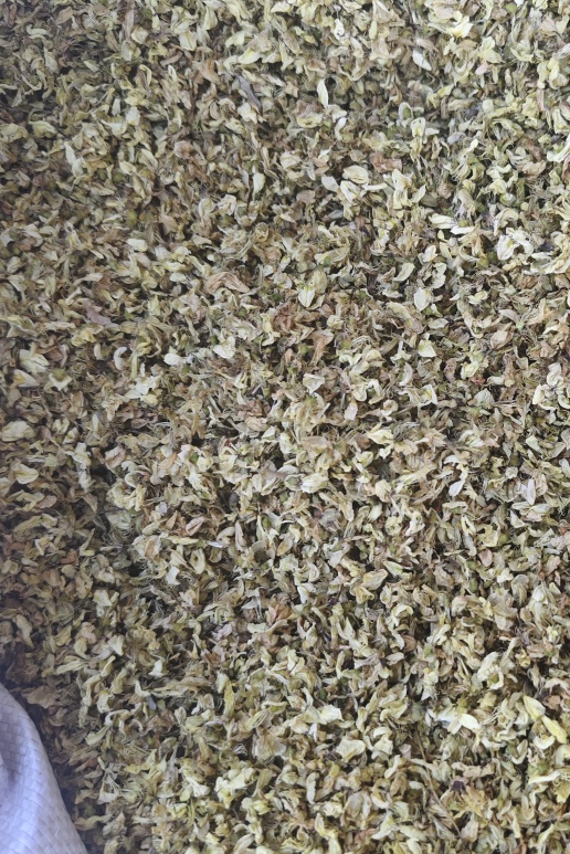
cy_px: 423
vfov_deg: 57.2
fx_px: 783
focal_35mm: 33
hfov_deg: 39.1
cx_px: 414
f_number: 1.88
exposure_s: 1/111
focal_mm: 5.56
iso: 71
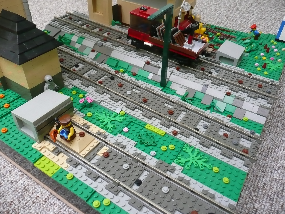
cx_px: 142
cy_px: 107
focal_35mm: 28
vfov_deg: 49.7
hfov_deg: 63.4
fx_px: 231
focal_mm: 4.6
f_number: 3.3
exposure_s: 1/125
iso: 200
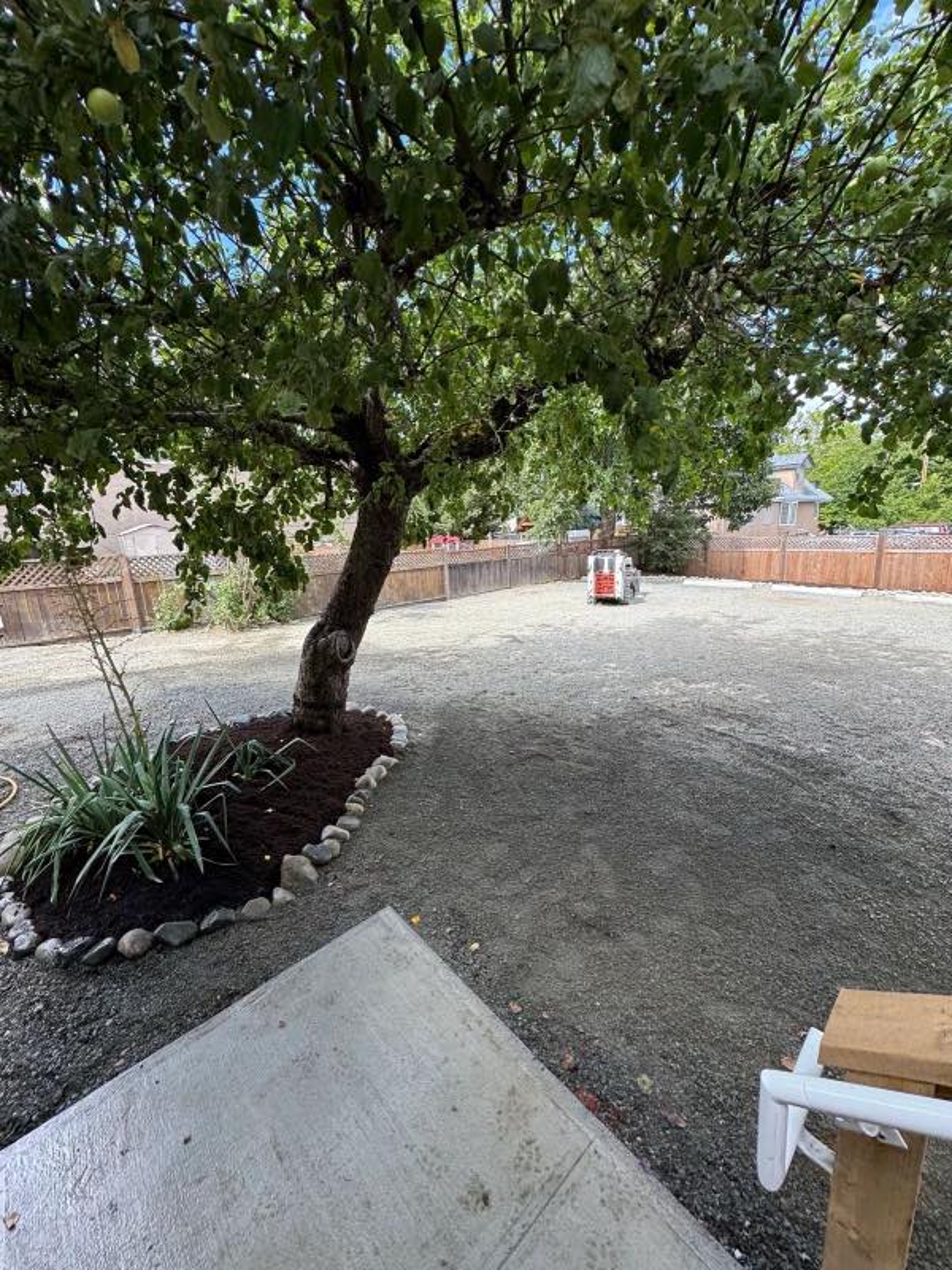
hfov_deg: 85.7
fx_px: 513
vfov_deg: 102.1
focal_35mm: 14
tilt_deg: -6.4
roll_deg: +1.6
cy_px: 635
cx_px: 476
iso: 40
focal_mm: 2.22
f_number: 2.2
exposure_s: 1/187
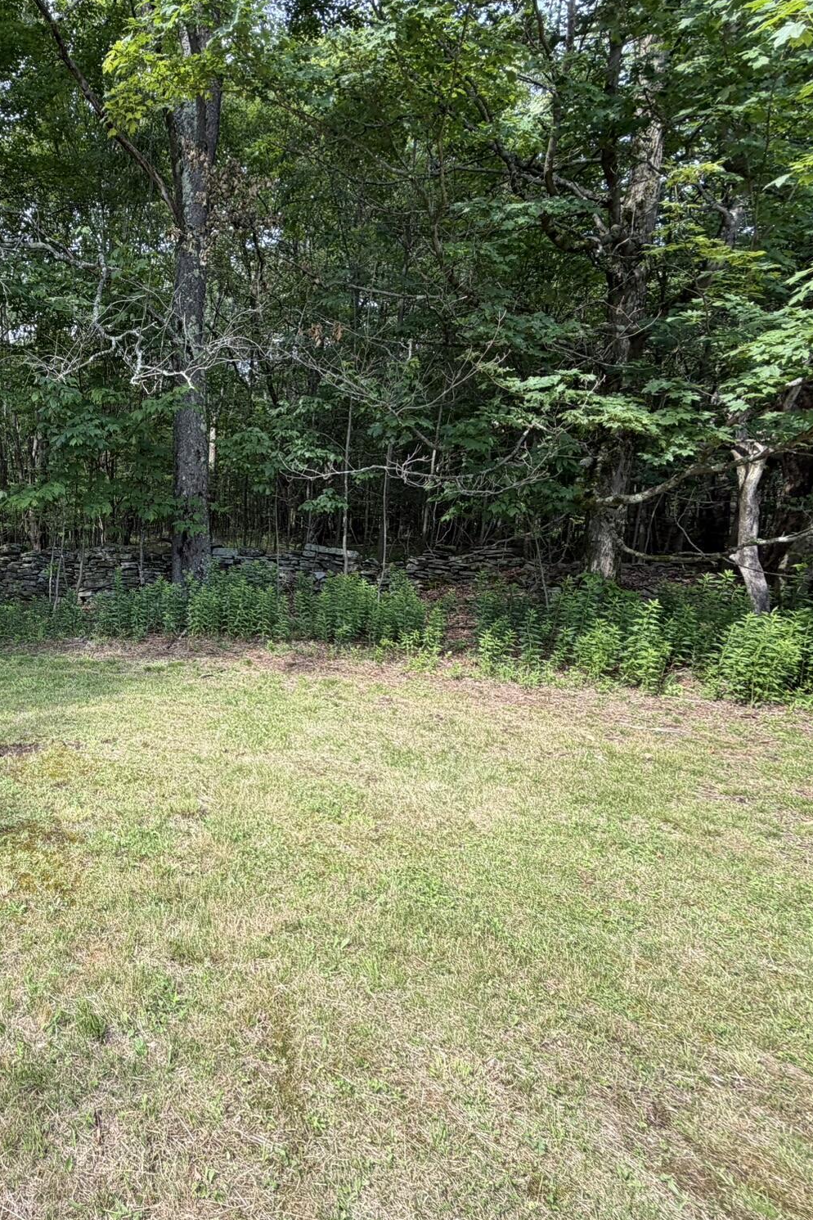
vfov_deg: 84.0
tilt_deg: -4.4
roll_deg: +1.1
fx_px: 677
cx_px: 102
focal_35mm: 20
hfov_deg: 55.0
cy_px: 596
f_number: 2.2
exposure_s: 1/233
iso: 40
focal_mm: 2.22
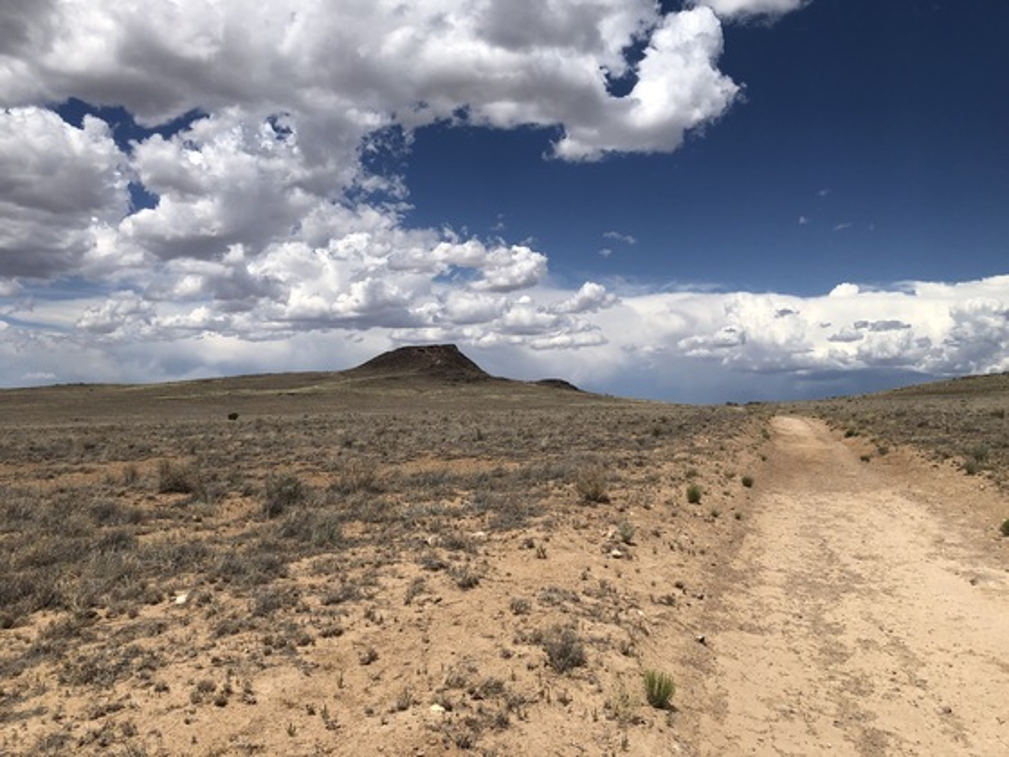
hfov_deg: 63.4
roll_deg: -1.1
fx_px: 816
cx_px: 504
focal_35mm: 28
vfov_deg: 49.7
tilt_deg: +2.1
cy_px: 378
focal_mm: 3.99
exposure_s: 1/5348
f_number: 1.8
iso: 25
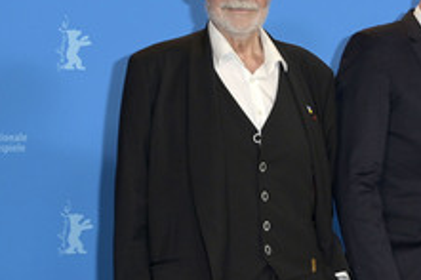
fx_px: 1145
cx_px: 426
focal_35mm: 98
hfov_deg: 20.2
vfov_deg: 13.9
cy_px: 171
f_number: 5.6
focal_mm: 48
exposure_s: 1/250
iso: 1000
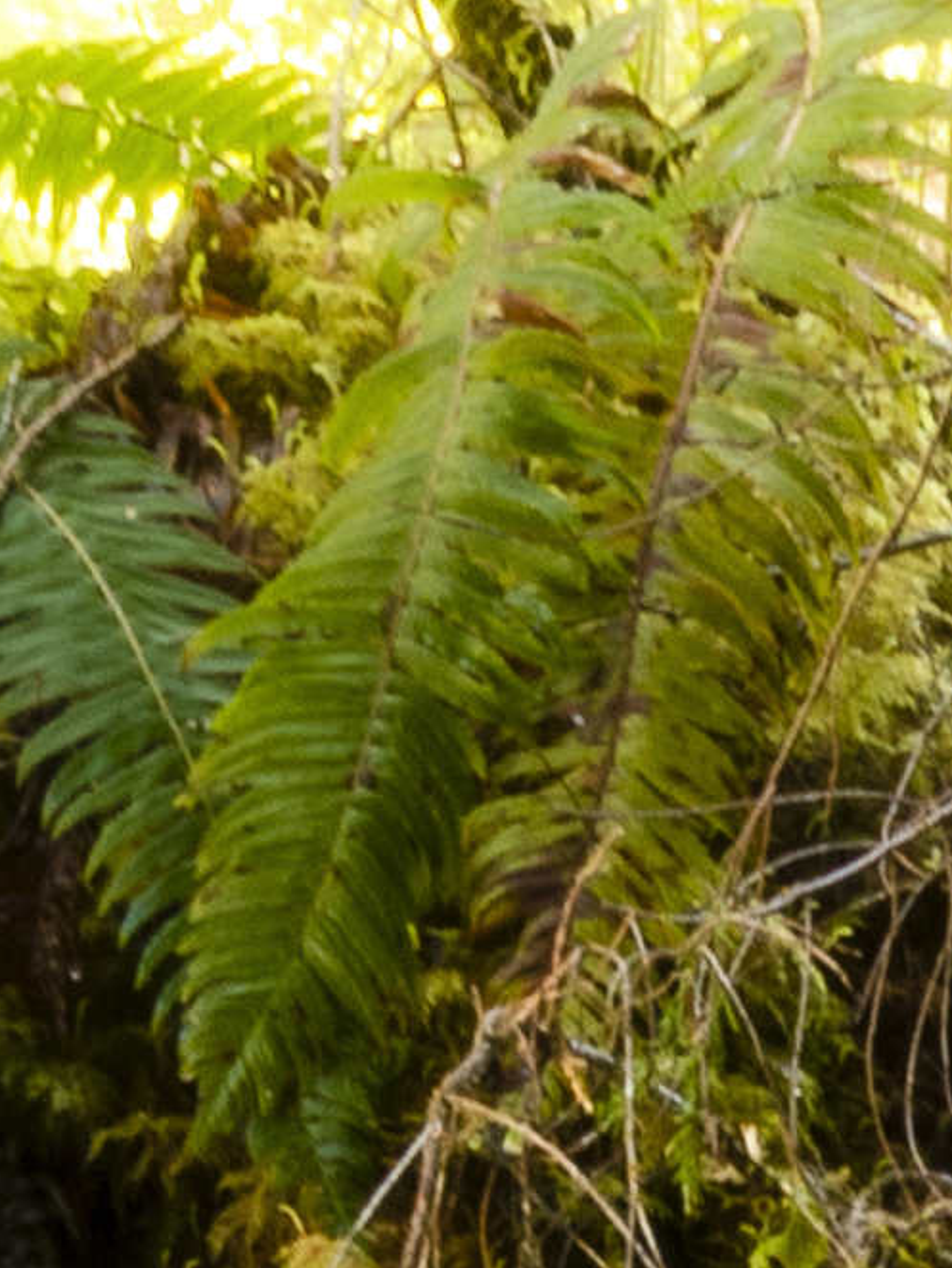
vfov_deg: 7.3
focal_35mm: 194
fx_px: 7109
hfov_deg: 7.0
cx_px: 2620
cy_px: 5162
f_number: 22
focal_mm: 16
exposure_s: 4
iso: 100
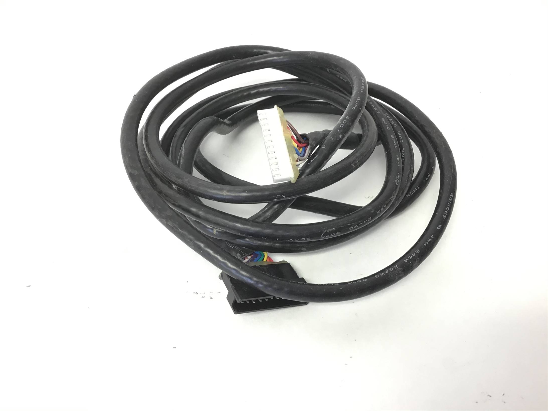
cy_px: 206
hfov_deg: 58.3
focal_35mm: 31
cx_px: 274
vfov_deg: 45.5
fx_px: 491
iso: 80
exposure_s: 1/33
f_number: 2.4
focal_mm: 3.3
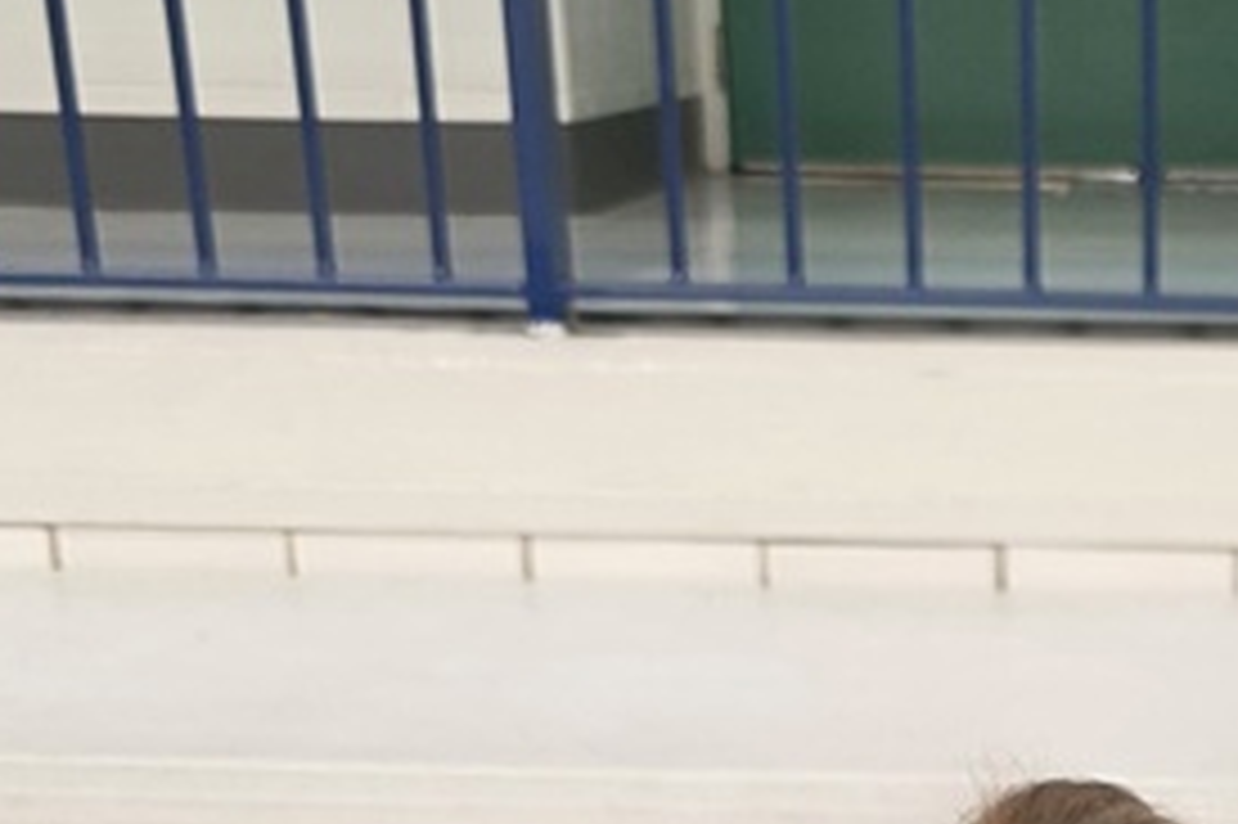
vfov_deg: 13.3
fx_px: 3059
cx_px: 1454
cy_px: 1616
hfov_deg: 21.4
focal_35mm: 89
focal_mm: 6.3
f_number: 1.7
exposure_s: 1/120
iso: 200
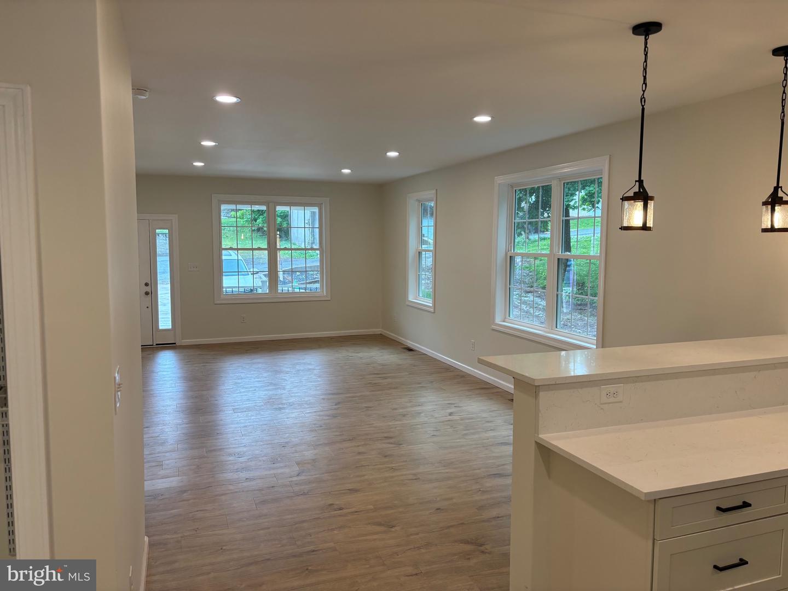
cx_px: 394
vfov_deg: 53.1
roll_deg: -1.0
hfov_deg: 67.3
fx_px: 592
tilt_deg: -5.7
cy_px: 296
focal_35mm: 26
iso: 80
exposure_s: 1/120
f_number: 1.6
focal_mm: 5.96
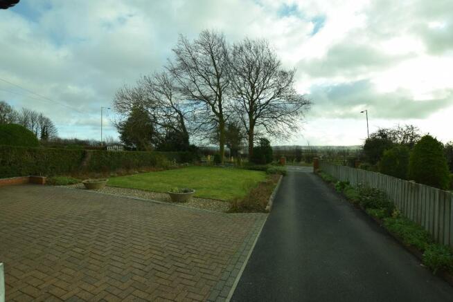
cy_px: 151
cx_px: 226
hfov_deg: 100.4
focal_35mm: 15
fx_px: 189
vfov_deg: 77.4
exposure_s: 1/200
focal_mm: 10
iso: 100
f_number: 7.1
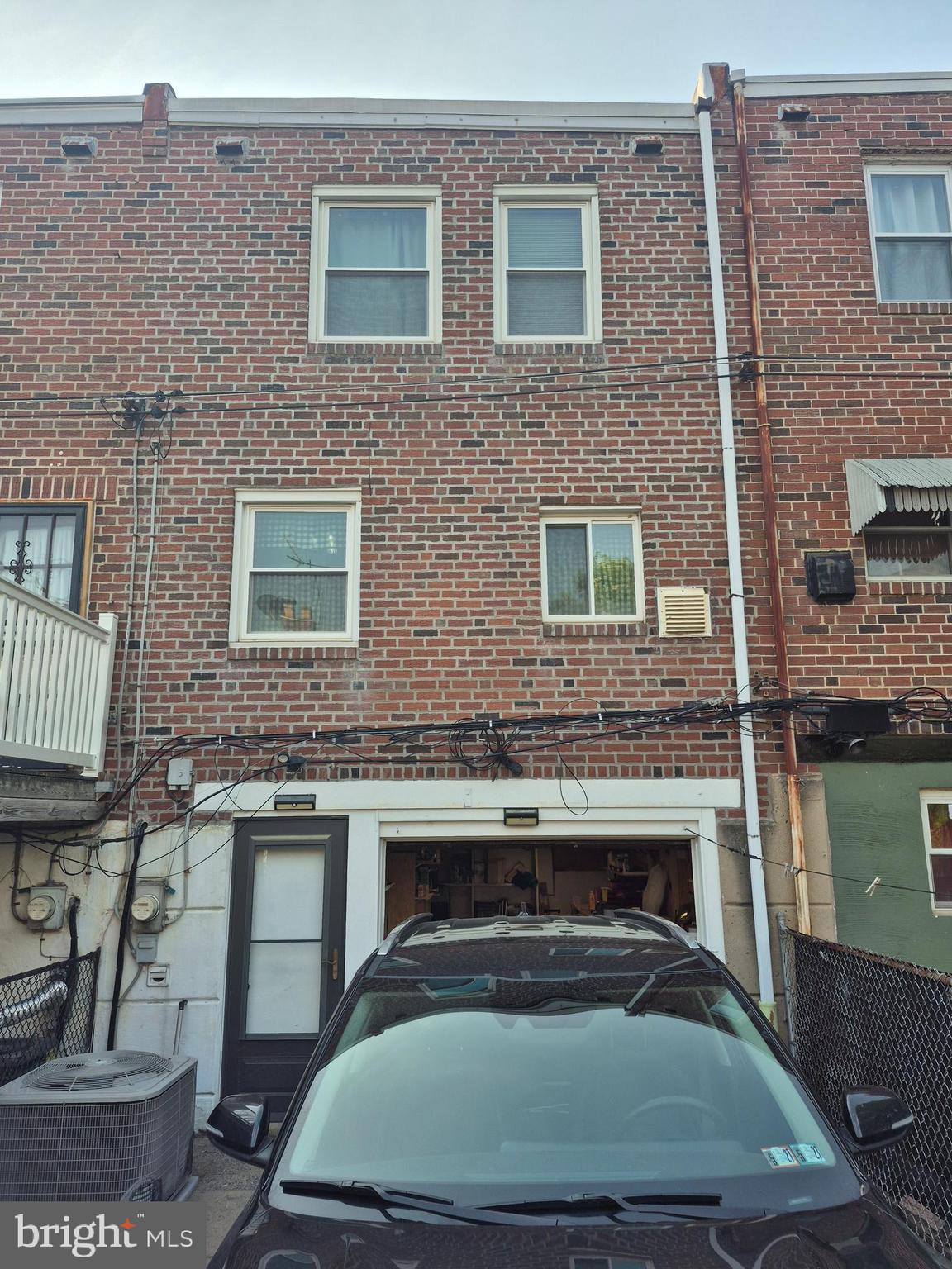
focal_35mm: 23
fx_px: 843
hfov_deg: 58.9
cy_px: 634
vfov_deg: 73.9
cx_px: 476
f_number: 1.8
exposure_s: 1/964
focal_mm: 5.4
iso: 25
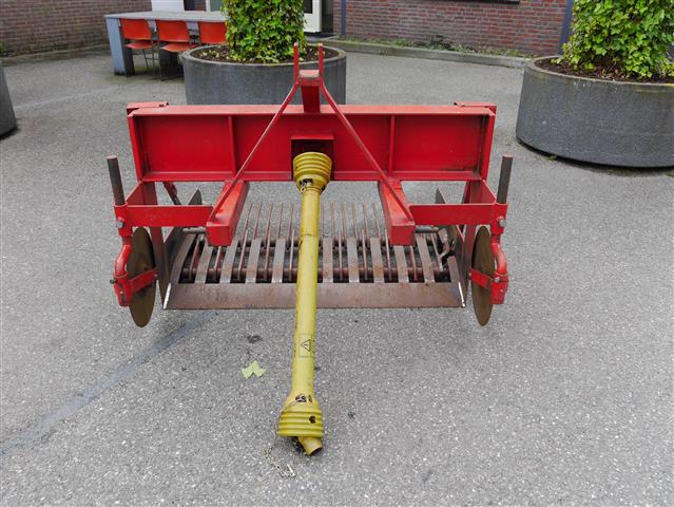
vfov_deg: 49.8
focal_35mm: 28
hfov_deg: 63.4
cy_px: 254
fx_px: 545
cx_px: 337
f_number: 5.6
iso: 160
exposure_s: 1/250
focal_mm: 14
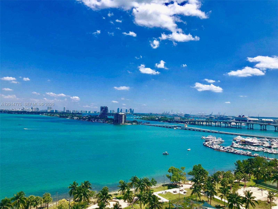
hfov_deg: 63.4
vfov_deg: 49.7
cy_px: 104
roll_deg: -2.7
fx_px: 225
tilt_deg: +2.1
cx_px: 139
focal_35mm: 28
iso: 20
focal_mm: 4
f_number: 1.8
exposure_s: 1/3040
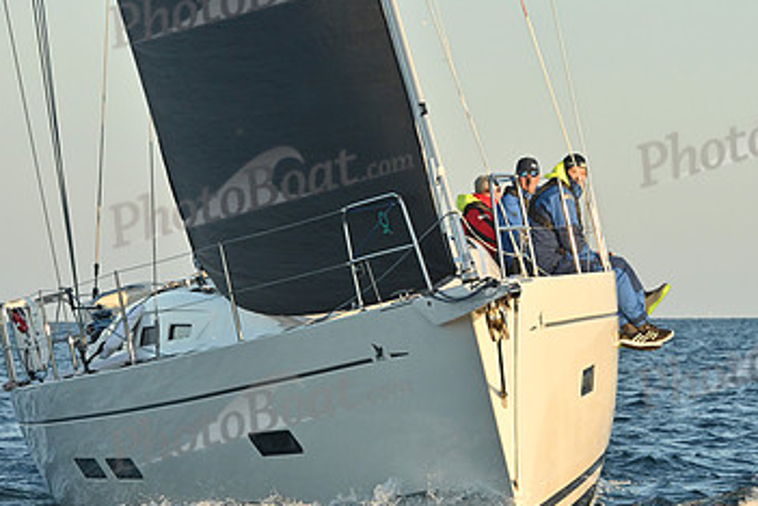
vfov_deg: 5.0
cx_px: 527
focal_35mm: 273
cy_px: 274
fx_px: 5748
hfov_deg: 7.5
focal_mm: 165
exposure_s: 1/800
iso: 800
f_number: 9
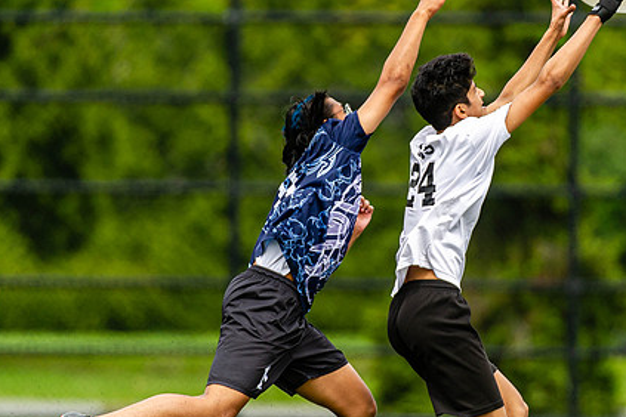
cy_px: 230
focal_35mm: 760
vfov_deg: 1.8
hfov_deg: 2.7
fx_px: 13215
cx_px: 404
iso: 250
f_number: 4
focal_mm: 400
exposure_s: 1/1000
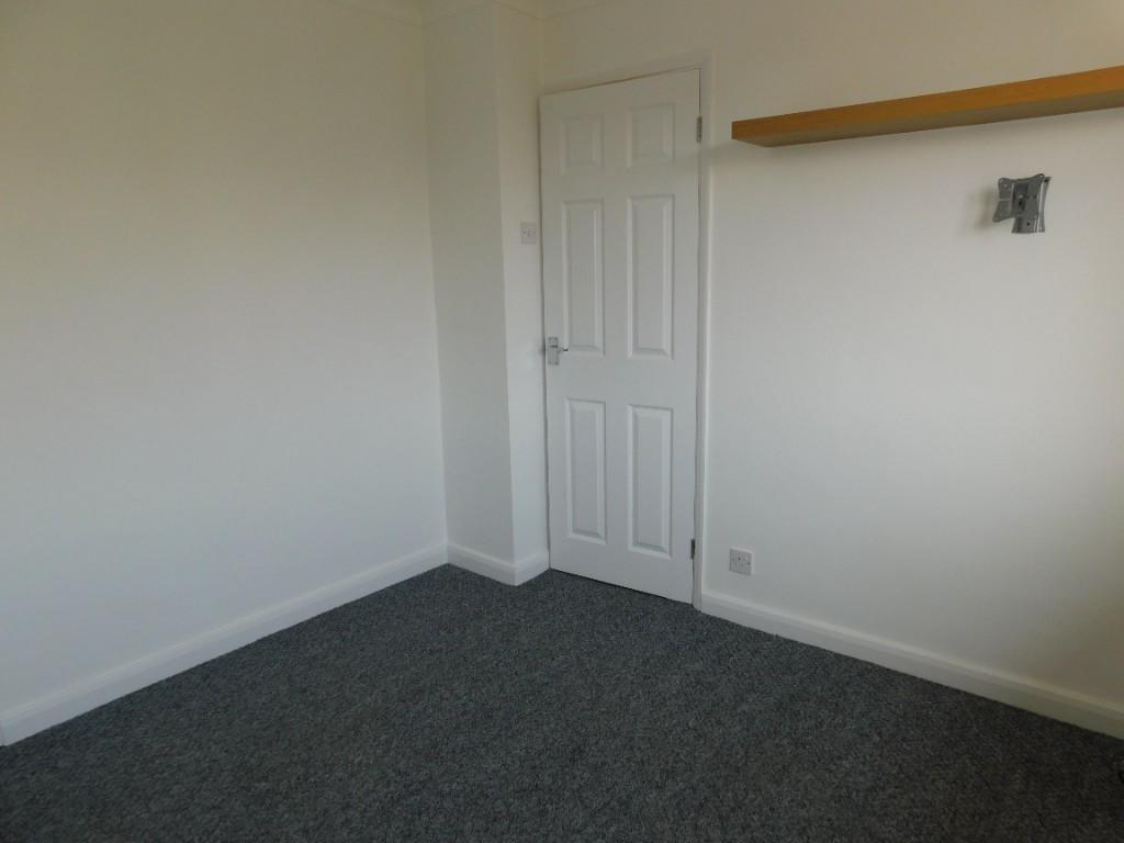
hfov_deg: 73.9
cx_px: 562
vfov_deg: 58.9
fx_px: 747
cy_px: 422
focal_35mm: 23
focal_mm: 4
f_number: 3
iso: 125
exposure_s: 1/160
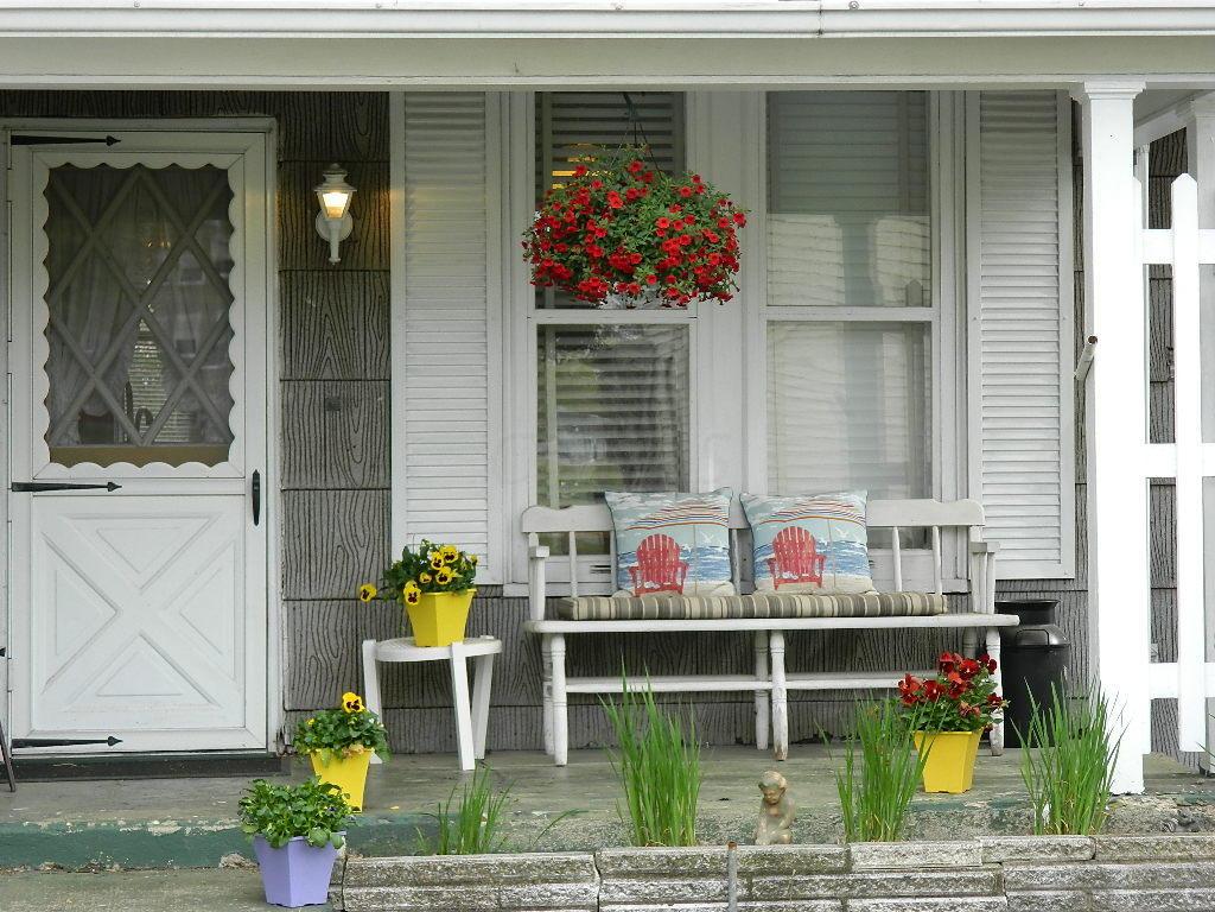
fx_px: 2948
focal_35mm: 84
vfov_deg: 17.6
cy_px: 456
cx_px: 608
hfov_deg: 23.3
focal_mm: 15.1
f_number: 4.2
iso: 80
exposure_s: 1/60
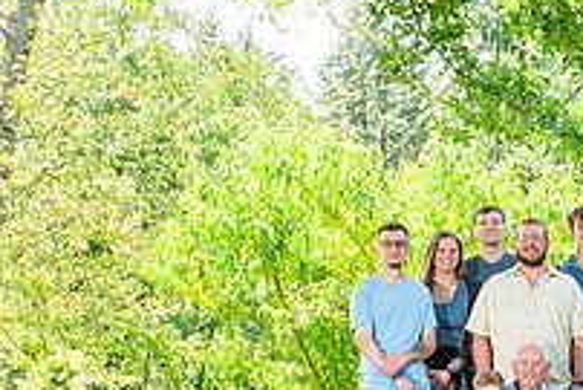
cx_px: 761
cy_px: 384
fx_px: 2852
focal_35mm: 176
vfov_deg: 7.8
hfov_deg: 11.4
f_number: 16
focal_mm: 52
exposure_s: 1/100
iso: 800
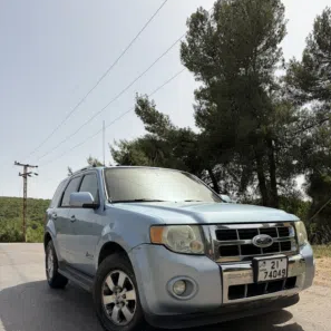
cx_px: 166
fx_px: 335
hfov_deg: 52.5
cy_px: 214
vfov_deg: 51.8
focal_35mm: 31
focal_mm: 5.96
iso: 50
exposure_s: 1/4329
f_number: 1.6
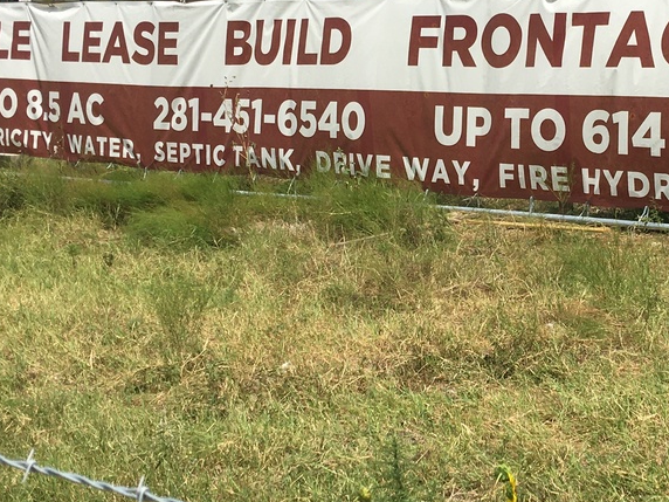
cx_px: 526
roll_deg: +0.2
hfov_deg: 26.2
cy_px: 206
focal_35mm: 73
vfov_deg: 20.1
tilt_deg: -4.4
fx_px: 1411
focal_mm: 4.15
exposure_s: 1/2564
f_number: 2.2
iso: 25
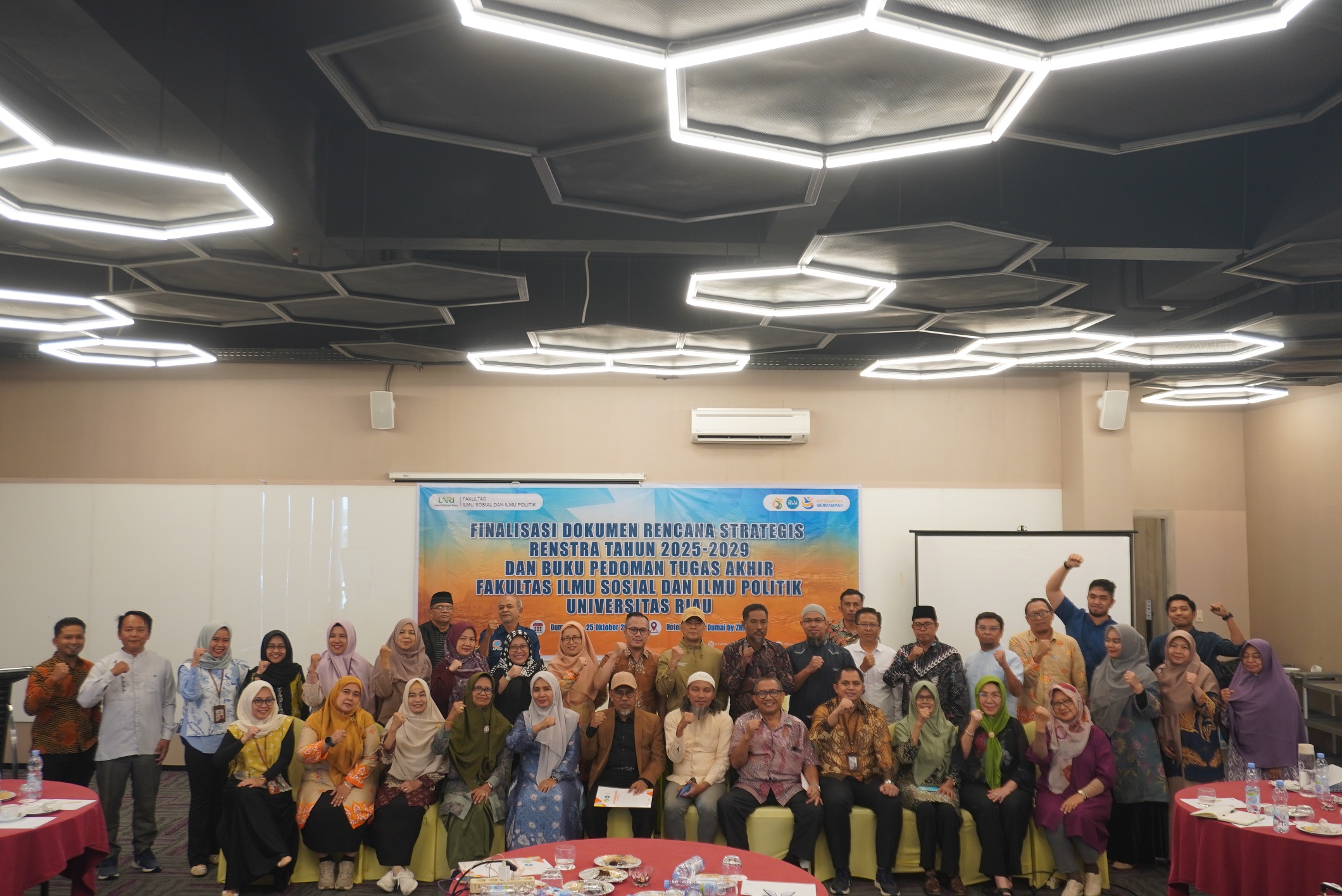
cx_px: 671
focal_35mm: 30
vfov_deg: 43.7
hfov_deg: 61.9
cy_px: 448
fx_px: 1119
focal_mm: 20
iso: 250
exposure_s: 1/30
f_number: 4
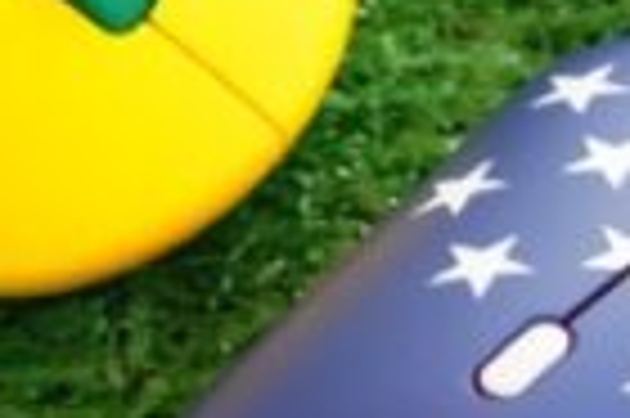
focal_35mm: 400
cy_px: 56
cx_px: 792
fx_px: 6992
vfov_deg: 3.4
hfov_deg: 5.1
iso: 1000
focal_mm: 70
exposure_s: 1/60
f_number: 10
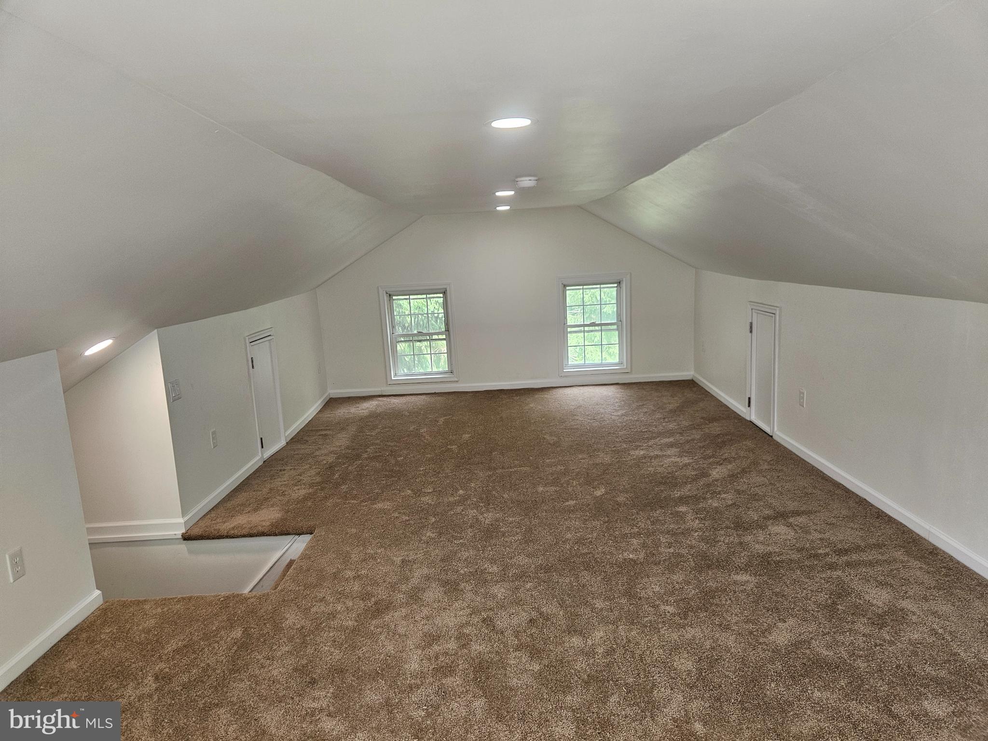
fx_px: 656
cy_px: 370
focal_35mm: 23
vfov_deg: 58.9
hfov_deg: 73.9
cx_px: 494
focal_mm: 5.4
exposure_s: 1/120
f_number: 1.8
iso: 125
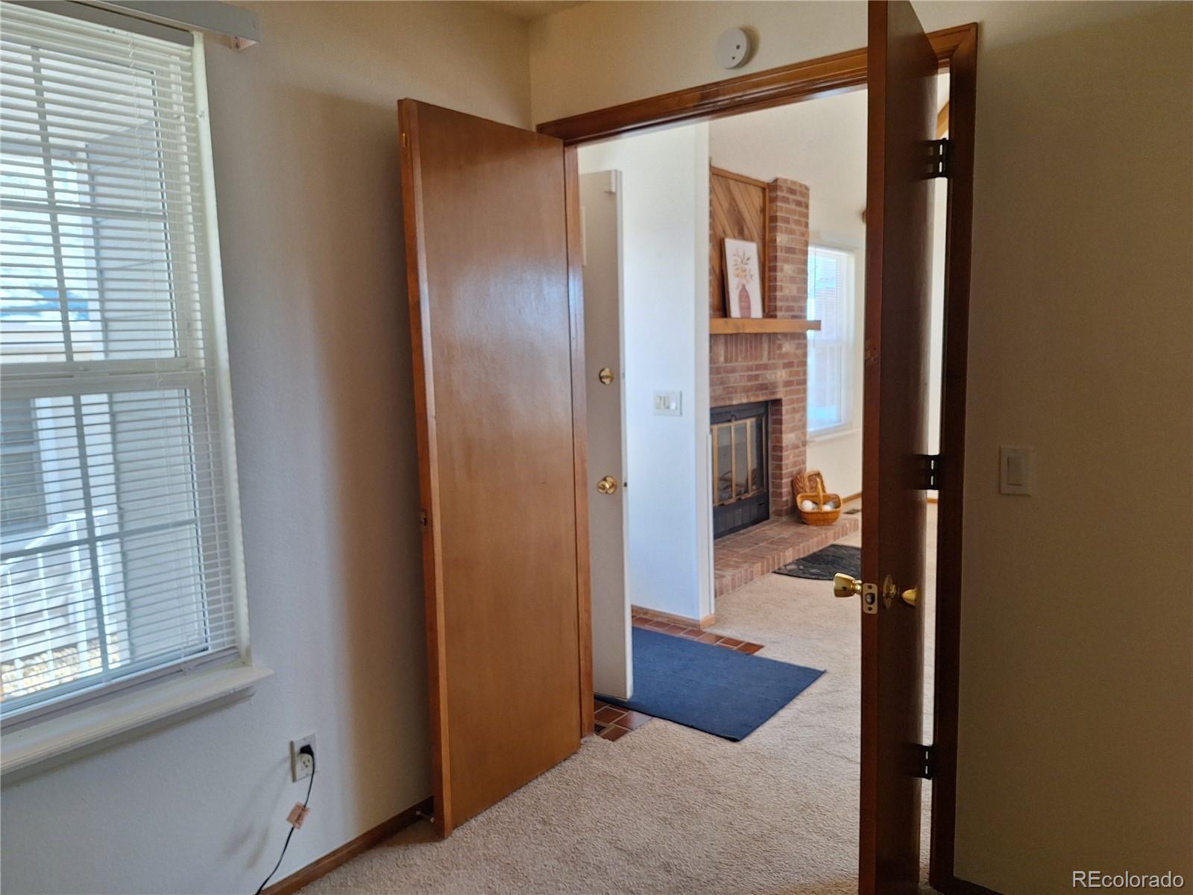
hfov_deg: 73.9
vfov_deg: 58.9
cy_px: 448
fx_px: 793
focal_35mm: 23
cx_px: 596
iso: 64
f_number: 1.8
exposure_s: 1/120
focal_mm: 5.54
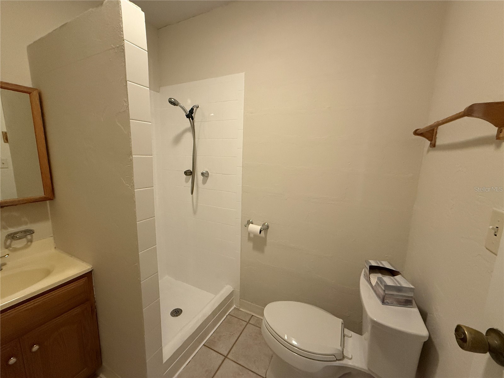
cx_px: 252
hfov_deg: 102.1
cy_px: 189
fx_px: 204
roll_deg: -1.7
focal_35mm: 14
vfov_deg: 85.7
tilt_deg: -9.3
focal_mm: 2.22
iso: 500
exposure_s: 1/60
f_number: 2.2
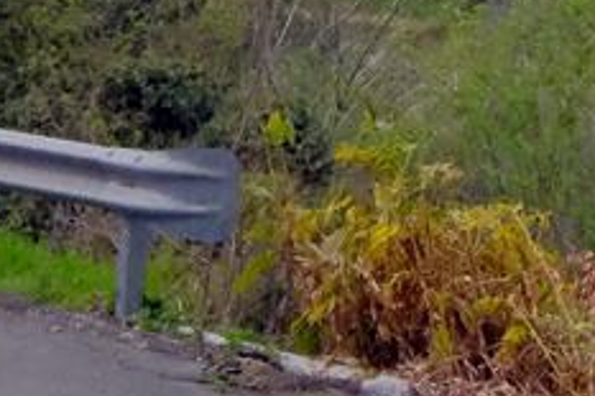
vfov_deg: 6.3
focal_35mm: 206
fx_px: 3402
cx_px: 866
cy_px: -635
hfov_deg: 9.7
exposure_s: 1/3500
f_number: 10
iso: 5000
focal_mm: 20
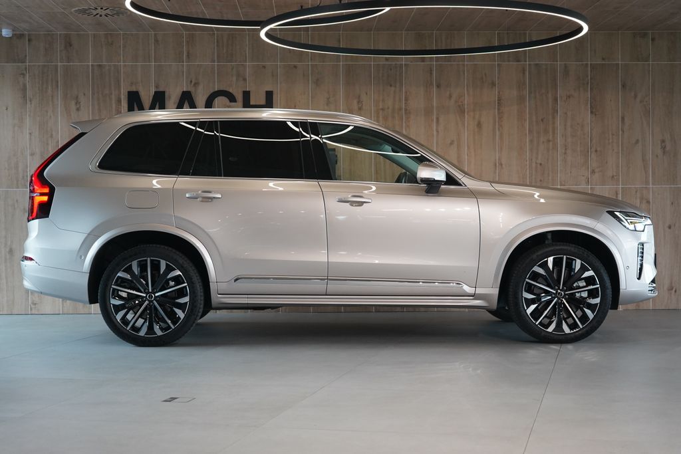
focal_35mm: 58
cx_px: 340
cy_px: 227
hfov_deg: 34.5
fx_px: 1097
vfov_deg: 23.4
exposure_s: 1/160
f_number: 5
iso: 2500
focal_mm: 58
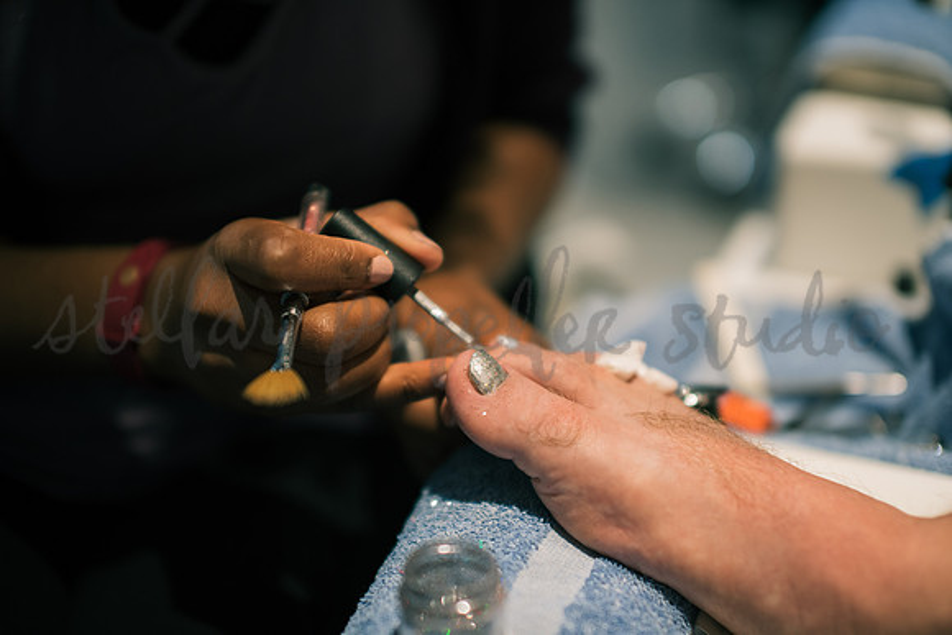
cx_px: 476
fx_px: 1322
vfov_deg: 27.0
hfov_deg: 39.6
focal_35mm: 50
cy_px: 318
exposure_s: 1/320
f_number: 1.8
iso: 640
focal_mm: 50
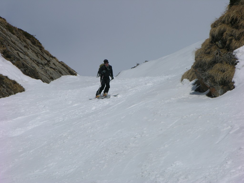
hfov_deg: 9.0
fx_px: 1551
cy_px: 92
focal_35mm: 220
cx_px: 122
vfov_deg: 6.8
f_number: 7.3
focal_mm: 56.7
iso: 50
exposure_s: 1/700
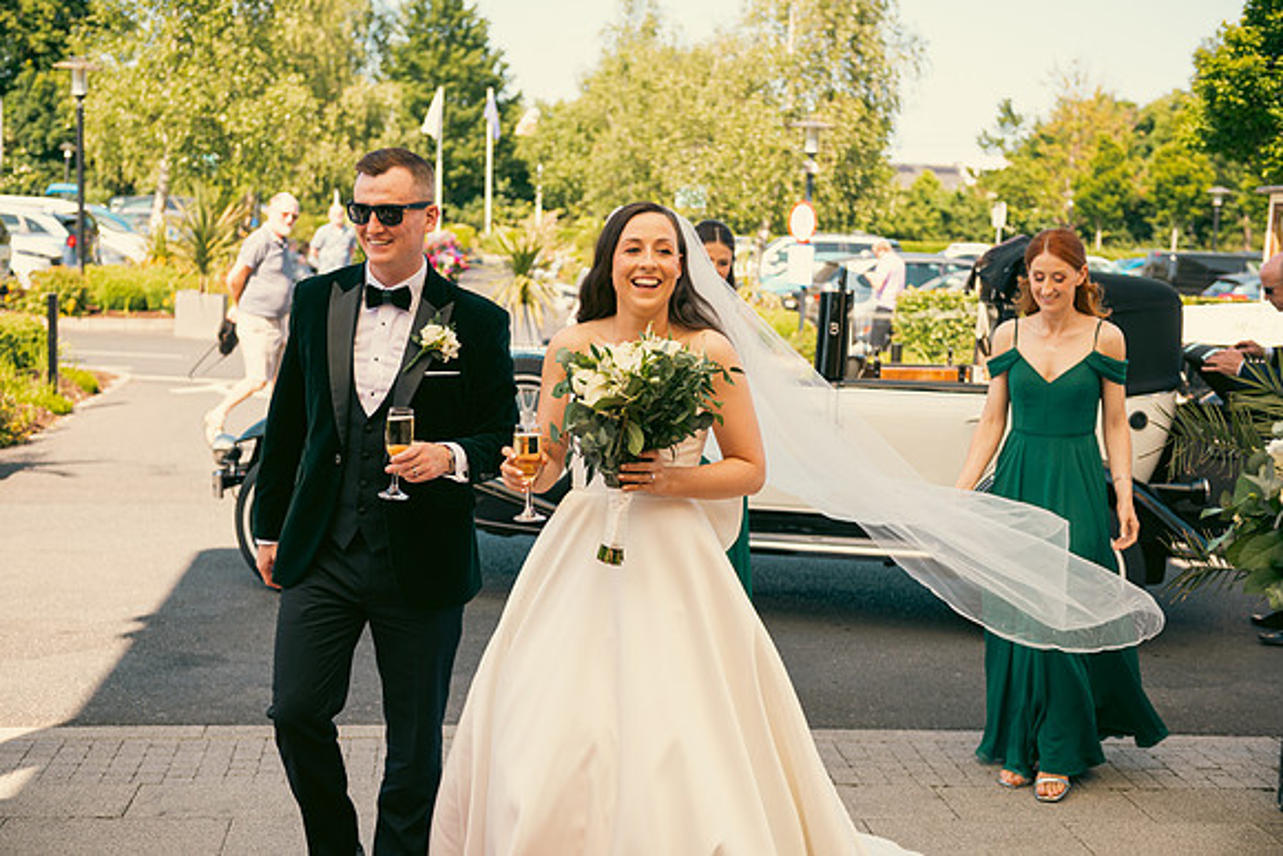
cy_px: 428
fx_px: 1711
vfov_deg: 28.1
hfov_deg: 41.1
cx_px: 642
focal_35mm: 48
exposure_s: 1/400
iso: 125
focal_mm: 48
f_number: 3.5
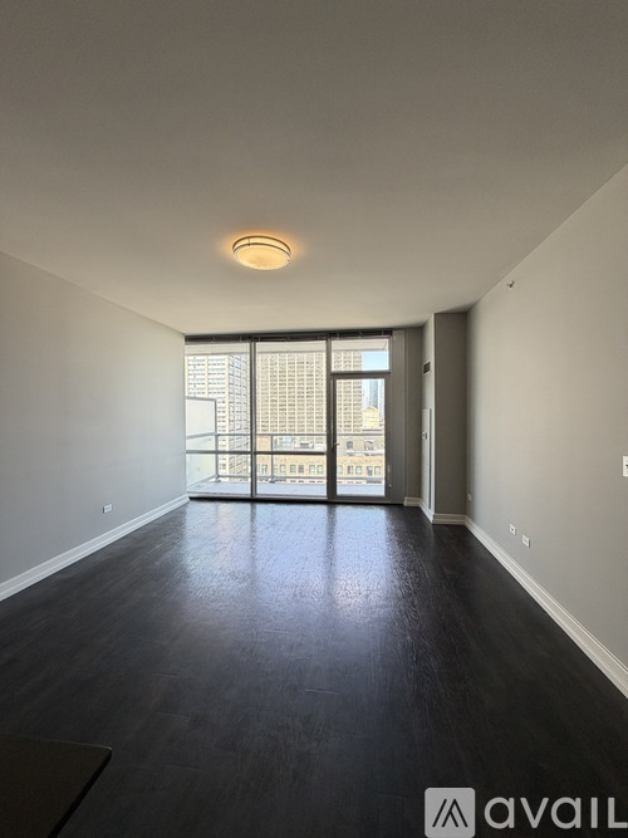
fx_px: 339
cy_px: 419
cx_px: 314
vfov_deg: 102.1
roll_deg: +0.2
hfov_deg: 85.7
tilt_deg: -0.9
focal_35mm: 14
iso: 100
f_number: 2.2
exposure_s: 1/121
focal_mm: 2.22
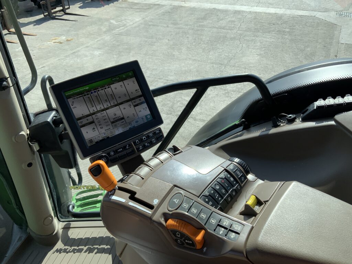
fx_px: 295
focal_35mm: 29
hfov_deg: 61.7
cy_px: 132
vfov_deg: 48.2
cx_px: 176
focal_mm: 3
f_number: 1.8
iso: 16
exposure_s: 1/1098
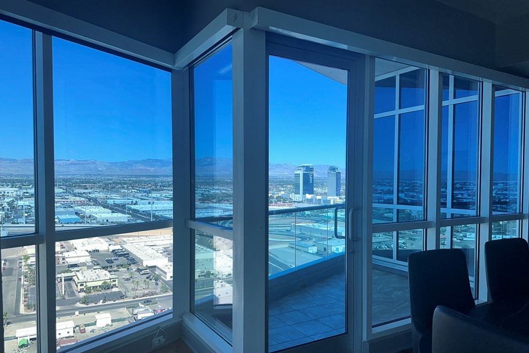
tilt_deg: -2.1
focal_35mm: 26
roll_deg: -0.1
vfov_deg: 49.5
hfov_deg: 69.4
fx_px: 382
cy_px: 190
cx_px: 265
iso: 64
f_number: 1.78
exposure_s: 1/1241
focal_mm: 6.86
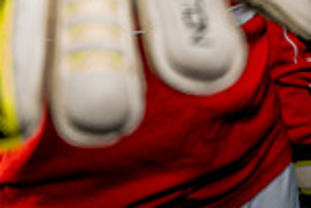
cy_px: -208
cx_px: 37
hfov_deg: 15.8
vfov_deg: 10.0
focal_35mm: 128
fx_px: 1107
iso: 160
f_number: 5
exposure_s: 1/250
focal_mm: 43
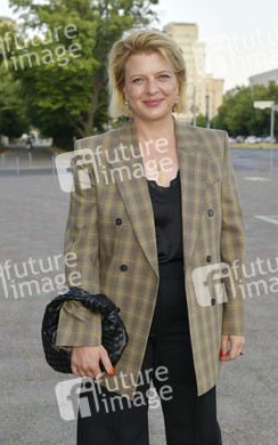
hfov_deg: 27.4
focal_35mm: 47
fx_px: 569
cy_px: 222
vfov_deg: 42.6
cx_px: 147
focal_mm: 45
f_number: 5.6
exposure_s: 1/200
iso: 320
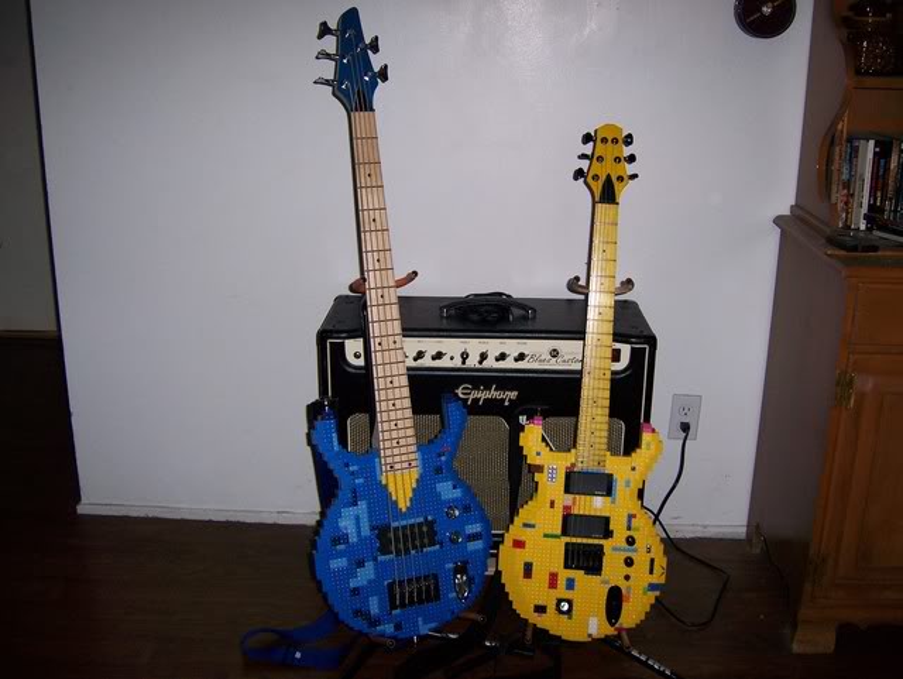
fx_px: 940
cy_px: 340
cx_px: 452
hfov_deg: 51.3
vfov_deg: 39.7
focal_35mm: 36
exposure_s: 1/60
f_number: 2.8
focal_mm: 6
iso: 125
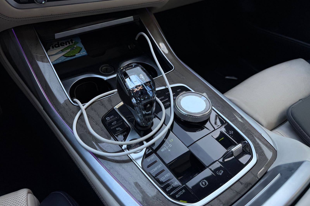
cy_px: 100
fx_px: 215
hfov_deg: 71.5
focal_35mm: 25
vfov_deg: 51.3
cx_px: 155
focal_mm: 6.76
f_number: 1.78
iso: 64
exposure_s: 1/198
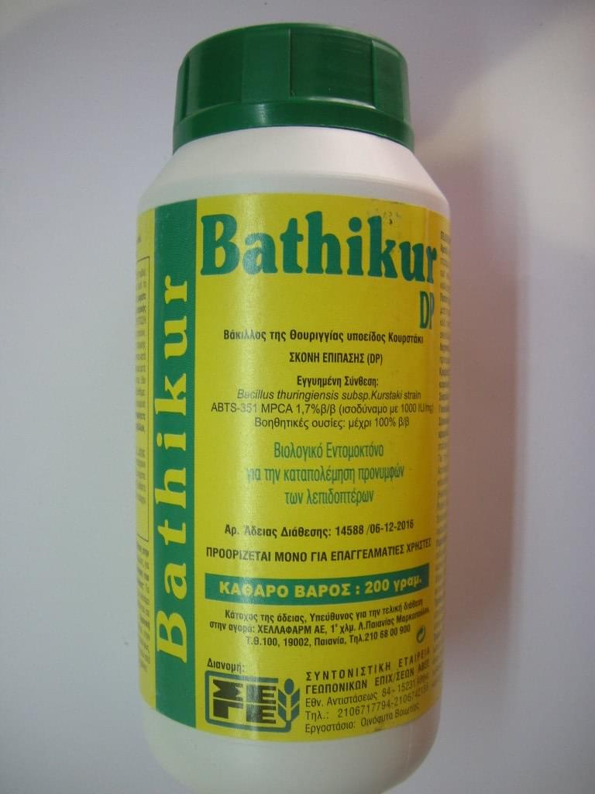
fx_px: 825
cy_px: 397
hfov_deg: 39.7
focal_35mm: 36
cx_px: 298
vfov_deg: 51.4
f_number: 2.7
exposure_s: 1/55.1
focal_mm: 7.5
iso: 119
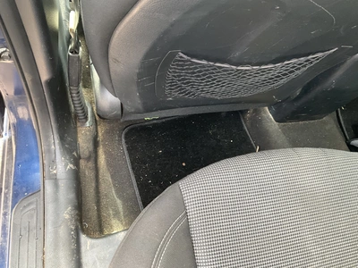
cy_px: 134
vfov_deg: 48.2
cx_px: 179
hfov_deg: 61.7
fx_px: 300
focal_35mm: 29
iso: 100
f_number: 1.8
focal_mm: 3
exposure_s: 1/60
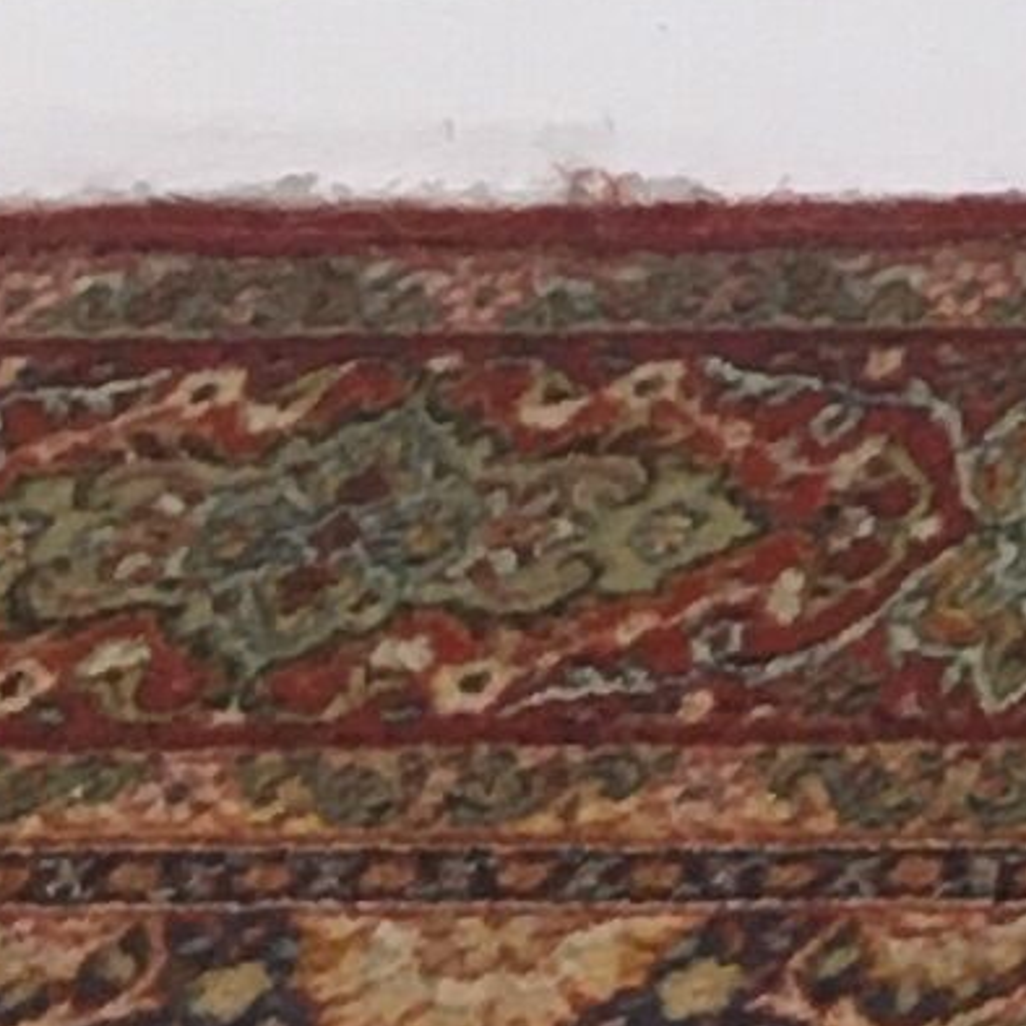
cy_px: 505
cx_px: 3568
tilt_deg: -35.8
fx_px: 8786
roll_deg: +3.9
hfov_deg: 6.0
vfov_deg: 6.7
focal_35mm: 262
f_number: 2.2
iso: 125
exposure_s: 1/33
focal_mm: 4.15
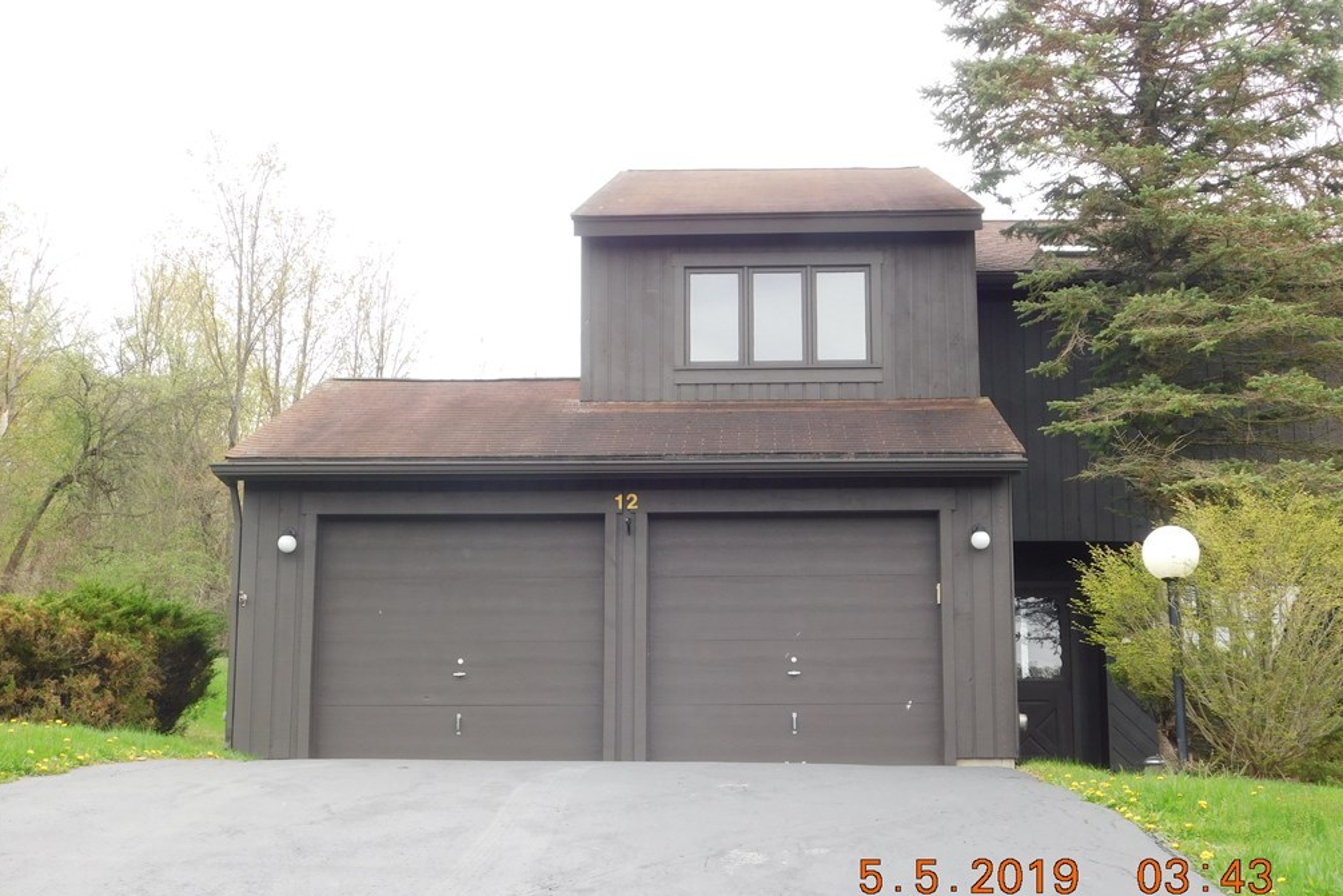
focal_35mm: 54
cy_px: 471
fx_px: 2015
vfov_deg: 25.1
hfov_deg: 36.9
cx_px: 676
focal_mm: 9
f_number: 3.8
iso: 125
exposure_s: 1/80
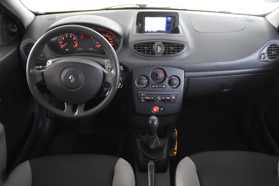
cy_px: 93
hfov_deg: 57.2
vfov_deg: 40.0
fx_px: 256
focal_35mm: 33
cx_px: 140
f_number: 3
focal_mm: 22
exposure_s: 1/30
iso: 2000
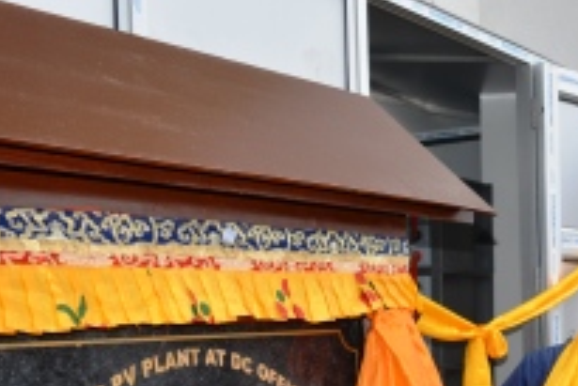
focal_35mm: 59
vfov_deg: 21.9
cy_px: 418
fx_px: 948
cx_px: 530
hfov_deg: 32.1
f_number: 4.5
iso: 100
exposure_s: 1/200
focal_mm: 18
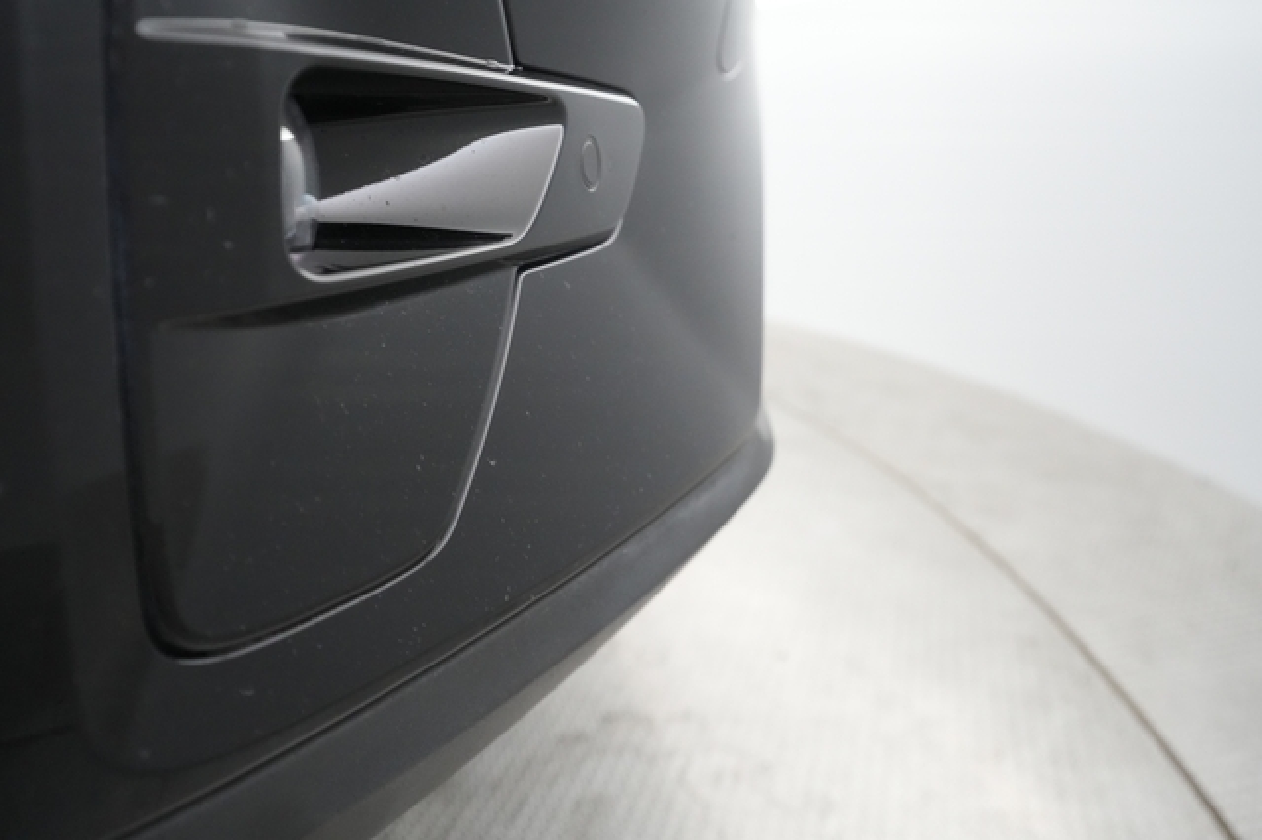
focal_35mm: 28
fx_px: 981
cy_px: 420
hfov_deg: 65.5
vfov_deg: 46.4
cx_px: 631
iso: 6400
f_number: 4.5
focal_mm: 28
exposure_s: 1/100
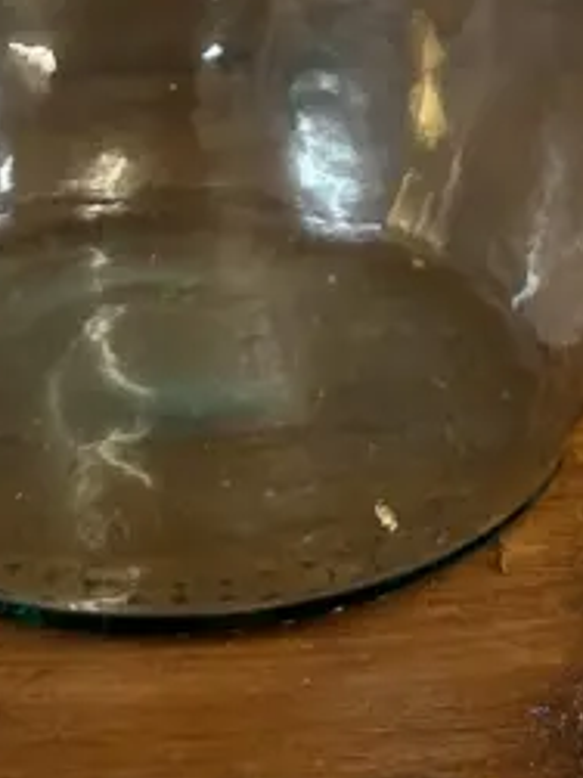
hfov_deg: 15.1
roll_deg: -0.3
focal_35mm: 98
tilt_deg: -4.1
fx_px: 2203
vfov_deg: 16.3
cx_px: 226
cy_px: -688
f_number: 1.78
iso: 160
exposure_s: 1/50
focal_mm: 6.86
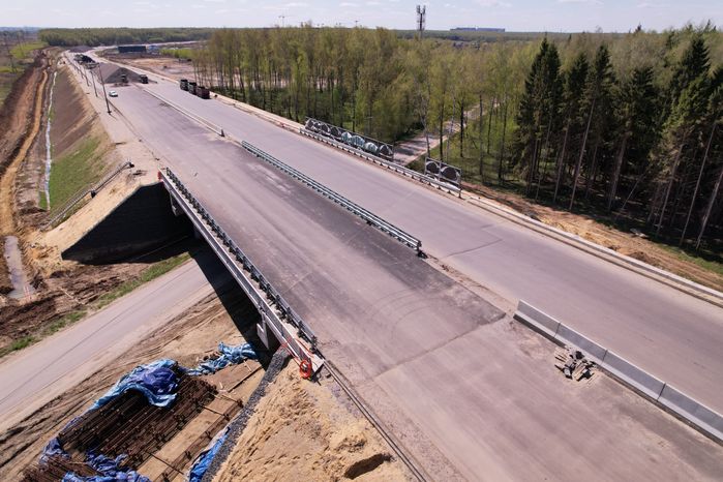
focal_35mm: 22
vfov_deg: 57.2
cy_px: 241
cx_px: 362
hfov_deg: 78.6
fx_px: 442
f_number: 2.8
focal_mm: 8.38
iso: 130
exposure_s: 1/80
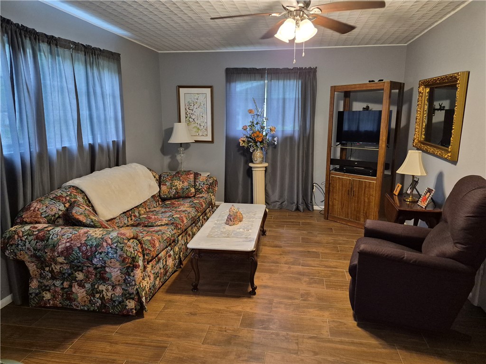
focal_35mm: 23
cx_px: 243
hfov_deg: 73.9
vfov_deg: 58.9
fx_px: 323
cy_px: 182
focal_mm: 5.4
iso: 1000
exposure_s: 1/120
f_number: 1.8
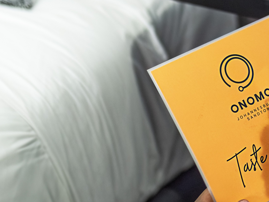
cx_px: 303
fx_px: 1142
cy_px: -6
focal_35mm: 147
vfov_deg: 10.0
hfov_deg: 13.1
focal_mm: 30
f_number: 1.4
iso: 500
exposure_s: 1/100
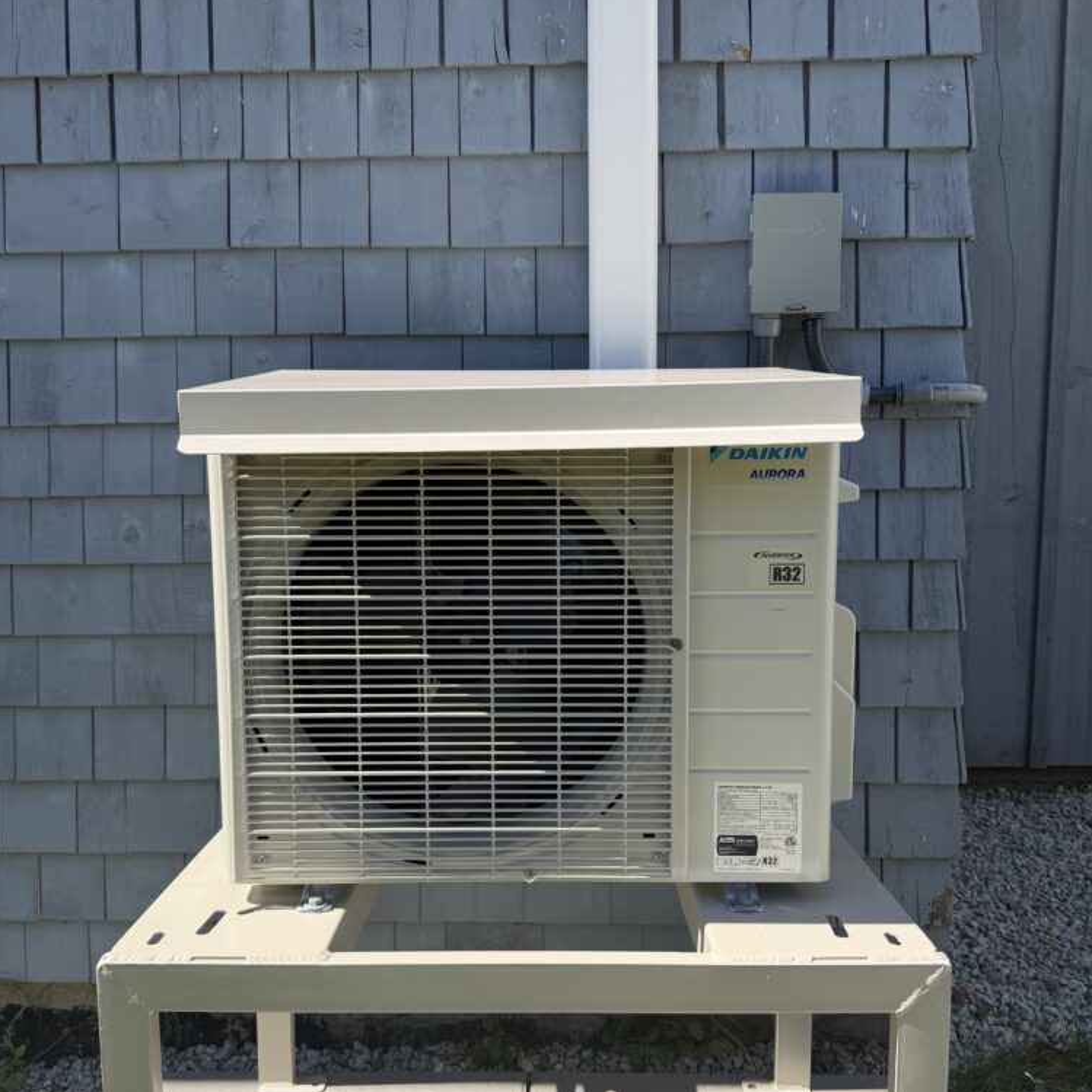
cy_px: 599
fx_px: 1035
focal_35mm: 29
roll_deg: +0.2
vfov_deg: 55.5
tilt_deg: -5.2
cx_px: 534
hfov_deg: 55.6
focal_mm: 6.76
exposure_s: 1/2169
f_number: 1.78
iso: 80
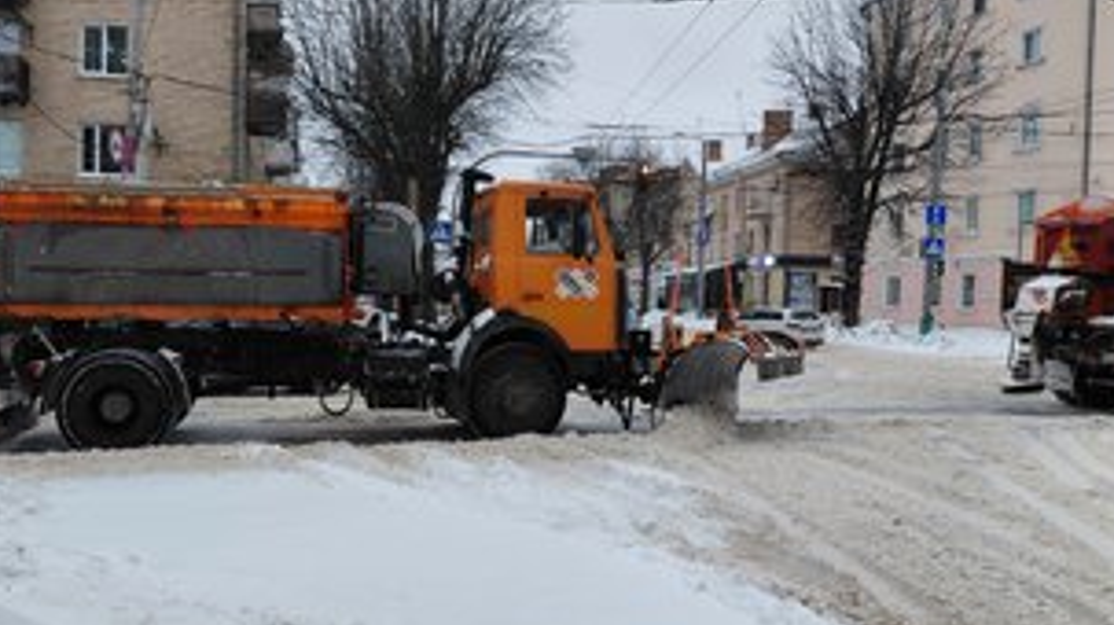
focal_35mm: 36
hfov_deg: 55.1
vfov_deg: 32.8
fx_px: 1063
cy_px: 335
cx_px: 482
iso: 50
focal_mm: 4.69
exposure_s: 1/639
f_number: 1.8
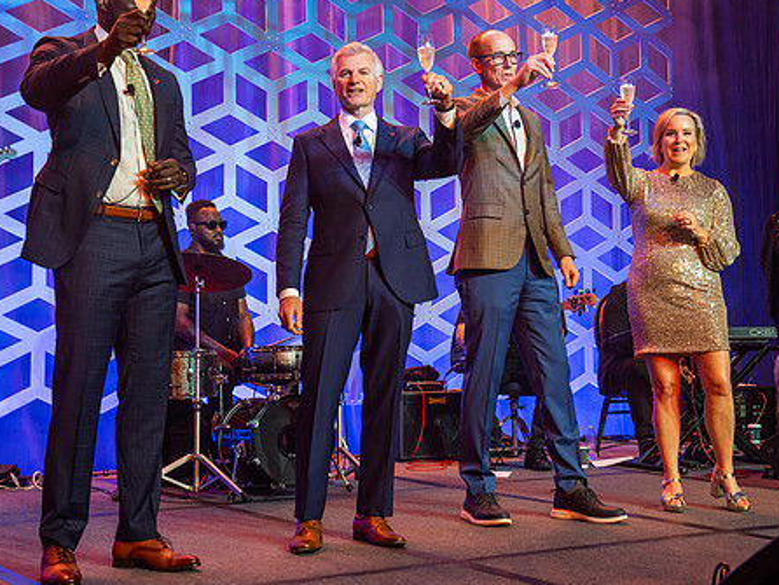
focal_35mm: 60
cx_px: 412
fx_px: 1351
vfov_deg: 24.4
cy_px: 256
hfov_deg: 32.2
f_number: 4.5
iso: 1250
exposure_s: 1/200
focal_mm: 48
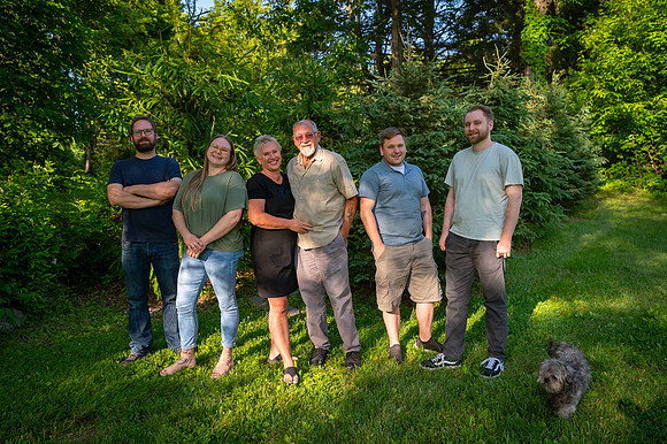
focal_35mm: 27
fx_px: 503
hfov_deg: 67.1
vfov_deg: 47.6
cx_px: 319
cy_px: 208
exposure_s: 1/2500
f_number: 4
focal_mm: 24
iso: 800
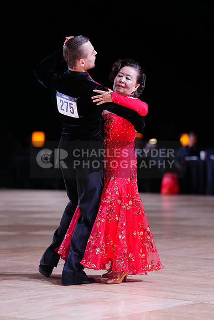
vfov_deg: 15.4
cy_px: 160
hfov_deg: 10.3
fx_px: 1185
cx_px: 107
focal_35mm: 133
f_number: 2.8
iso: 1000
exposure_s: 1/500
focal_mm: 133
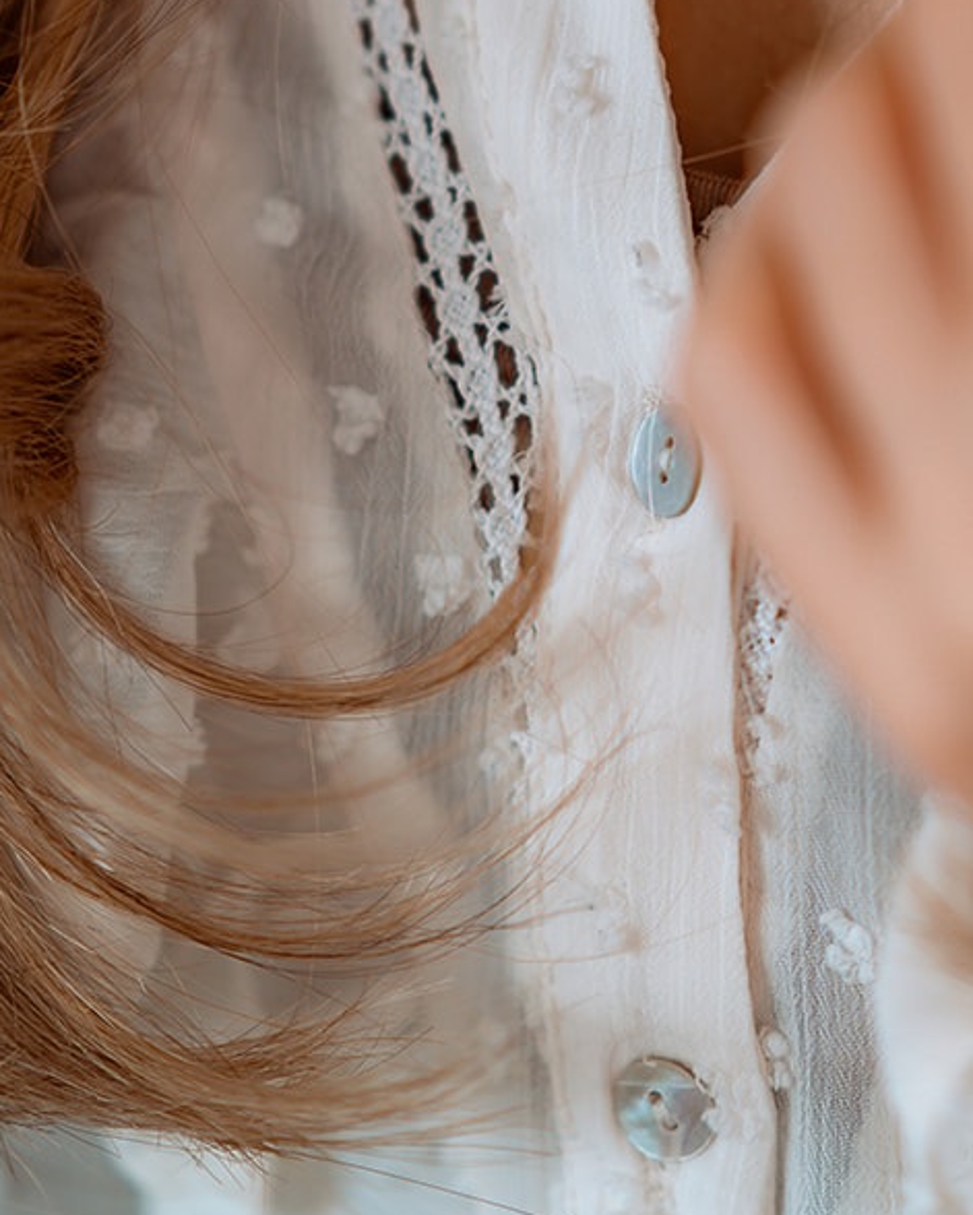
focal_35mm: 217
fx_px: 7805
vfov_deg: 8.7
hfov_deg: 7.1
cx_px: 1084
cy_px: -426
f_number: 1.4
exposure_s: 1/250
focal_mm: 85
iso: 100
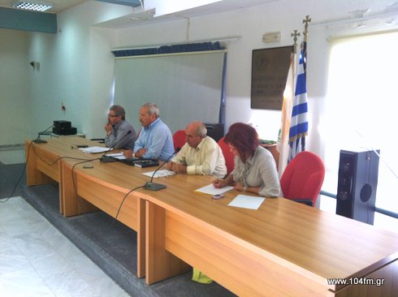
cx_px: 199
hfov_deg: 52.7
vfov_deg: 40.6
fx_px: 402
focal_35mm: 35
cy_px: 148
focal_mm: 3.85
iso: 100
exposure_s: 1/50
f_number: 2.8
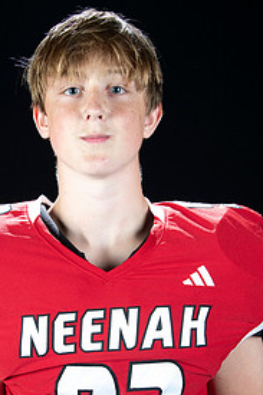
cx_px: 88
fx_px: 987
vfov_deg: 22.5
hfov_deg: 15.1
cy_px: 286
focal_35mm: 90
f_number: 9
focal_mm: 55
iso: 320
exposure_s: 1/160
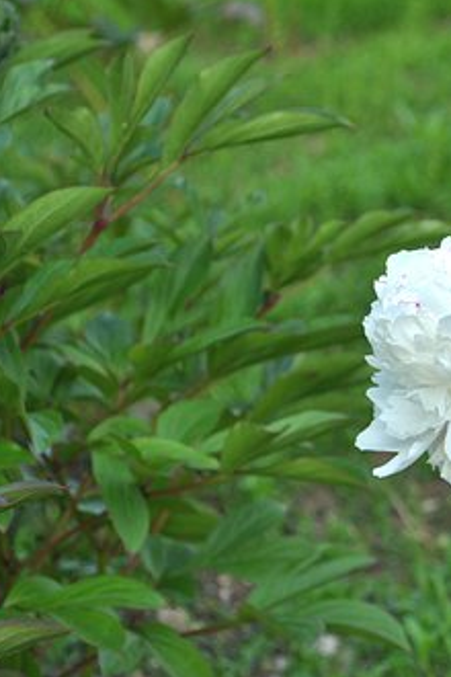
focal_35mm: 128
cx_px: 447
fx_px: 2401
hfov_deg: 10.6
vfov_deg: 16.0
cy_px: 341
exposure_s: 1/250
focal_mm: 55
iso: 200
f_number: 8
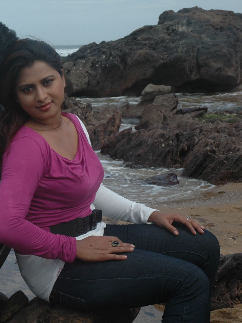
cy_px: 161
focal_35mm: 83
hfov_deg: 17.4
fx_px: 774
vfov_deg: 23.6
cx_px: 13
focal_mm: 38
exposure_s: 1/250
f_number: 9.5
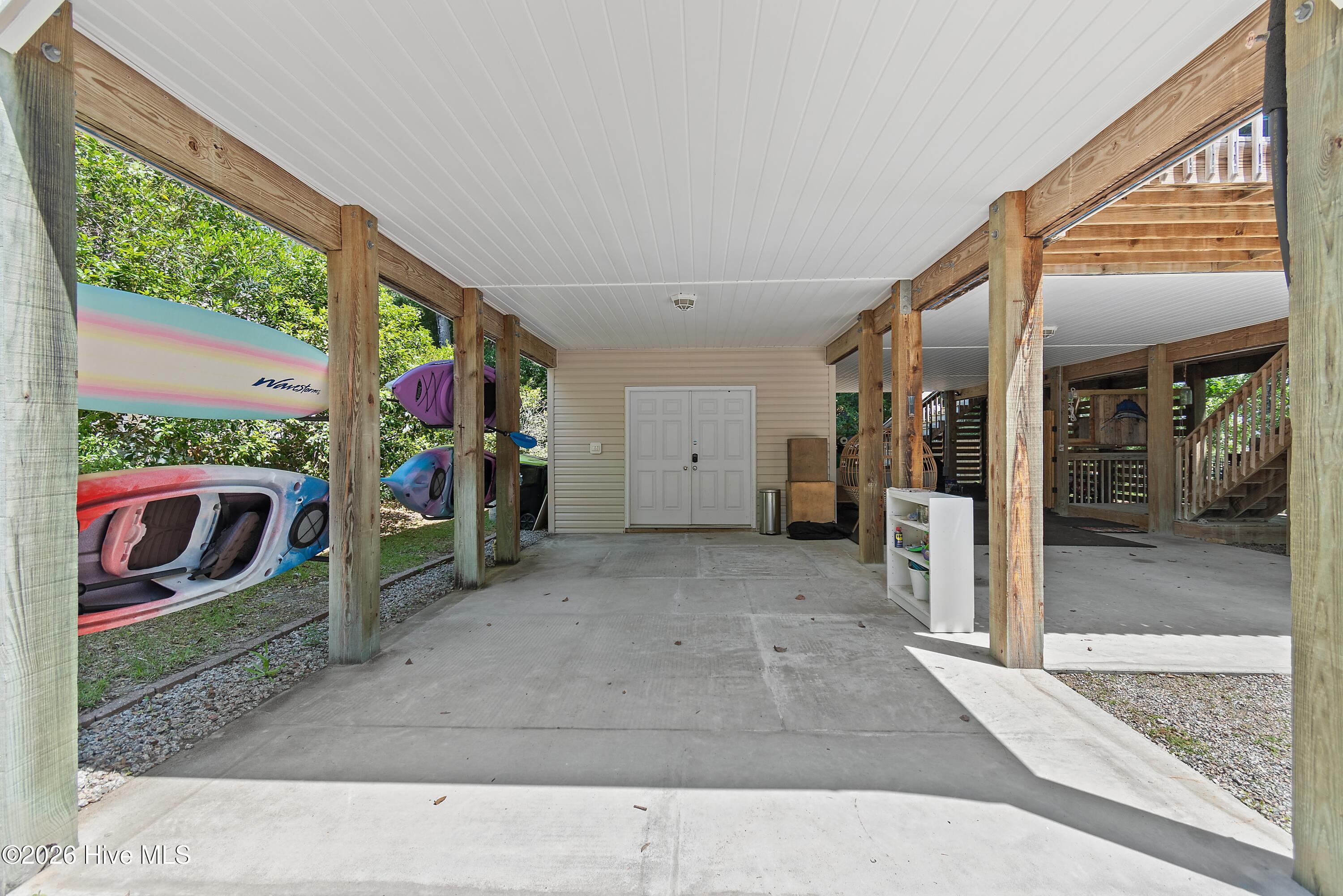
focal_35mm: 15
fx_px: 560
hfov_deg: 100.4
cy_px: 448
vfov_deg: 77.3
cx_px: 672
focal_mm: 10
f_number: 4.5
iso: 100
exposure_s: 1/80
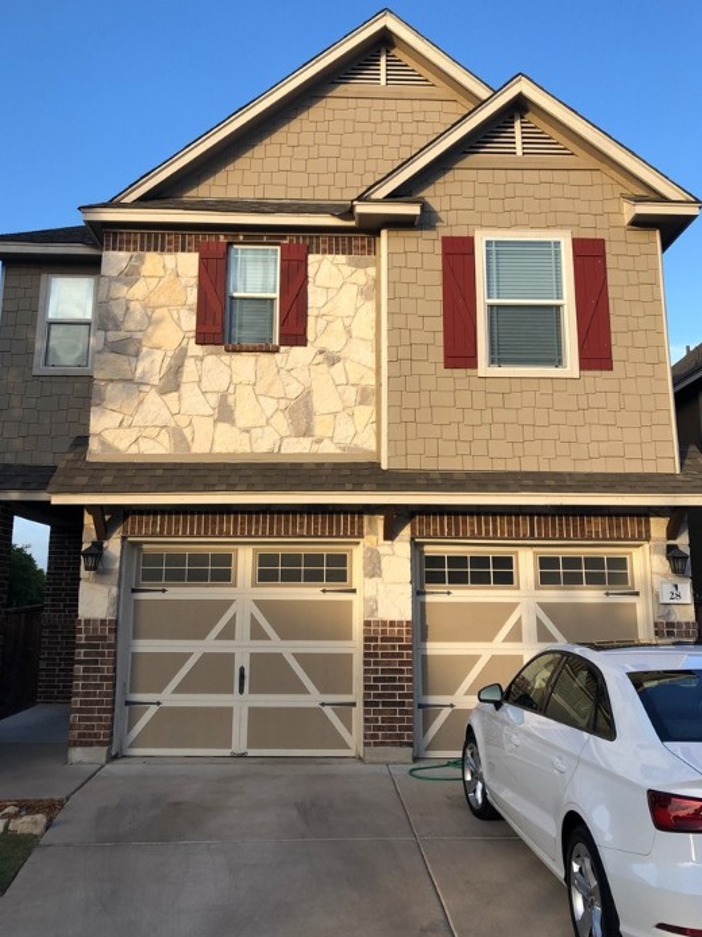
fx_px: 839
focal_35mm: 31
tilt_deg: +14.0
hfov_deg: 45.4
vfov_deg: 58.3
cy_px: 421
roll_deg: -0.4
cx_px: 346
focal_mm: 3.99
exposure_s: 1/274
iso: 20
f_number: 1.8
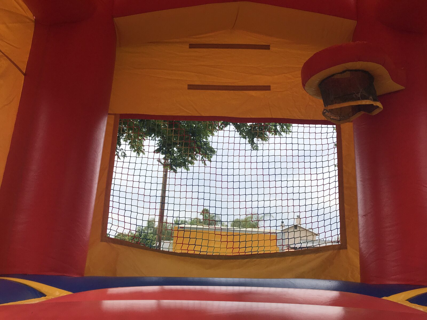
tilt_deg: +16.4
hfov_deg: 63.4
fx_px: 345
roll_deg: -1.8
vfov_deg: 49.7
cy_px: 160
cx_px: 214
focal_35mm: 28
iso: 20
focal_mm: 3.99
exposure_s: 1/1597
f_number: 1.8
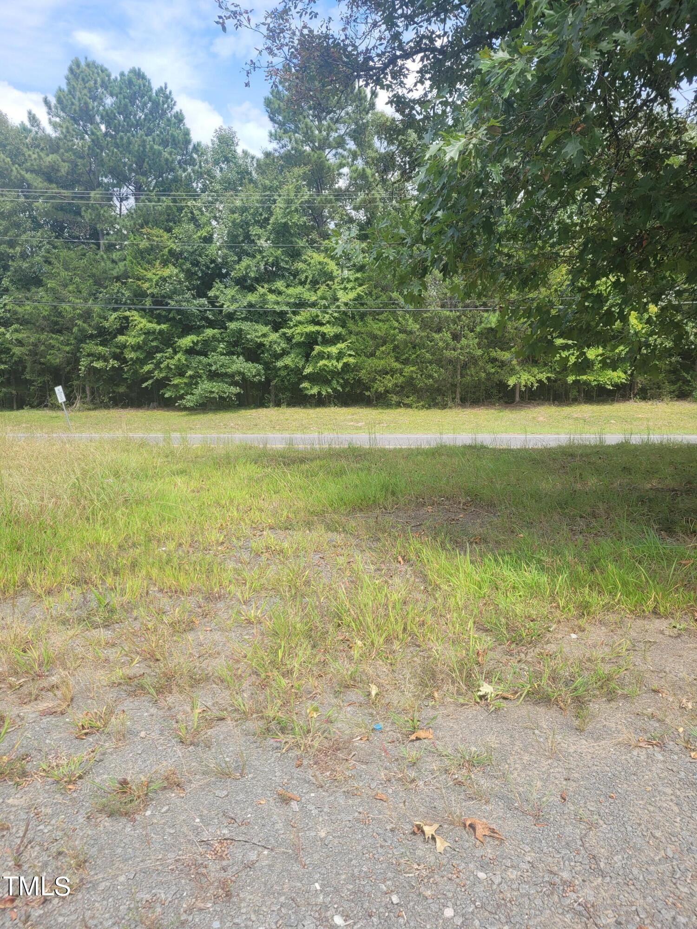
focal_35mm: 26
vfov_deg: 67.3
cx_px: 348
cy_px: 464
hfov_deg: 53.1
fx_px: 698
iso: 40
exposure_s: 1/902
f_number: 1.8
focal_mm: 5.4
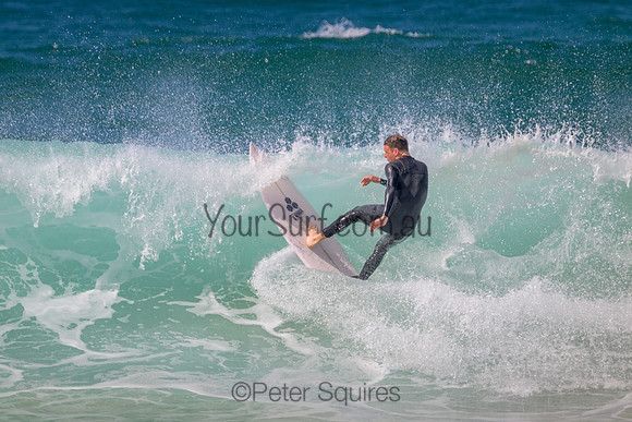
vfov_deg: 1.7
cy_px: 211
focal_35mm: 800
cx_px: 316
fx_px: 14047
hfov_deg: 2.6
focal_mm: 800
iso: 560
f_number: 11
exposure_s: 1/1600
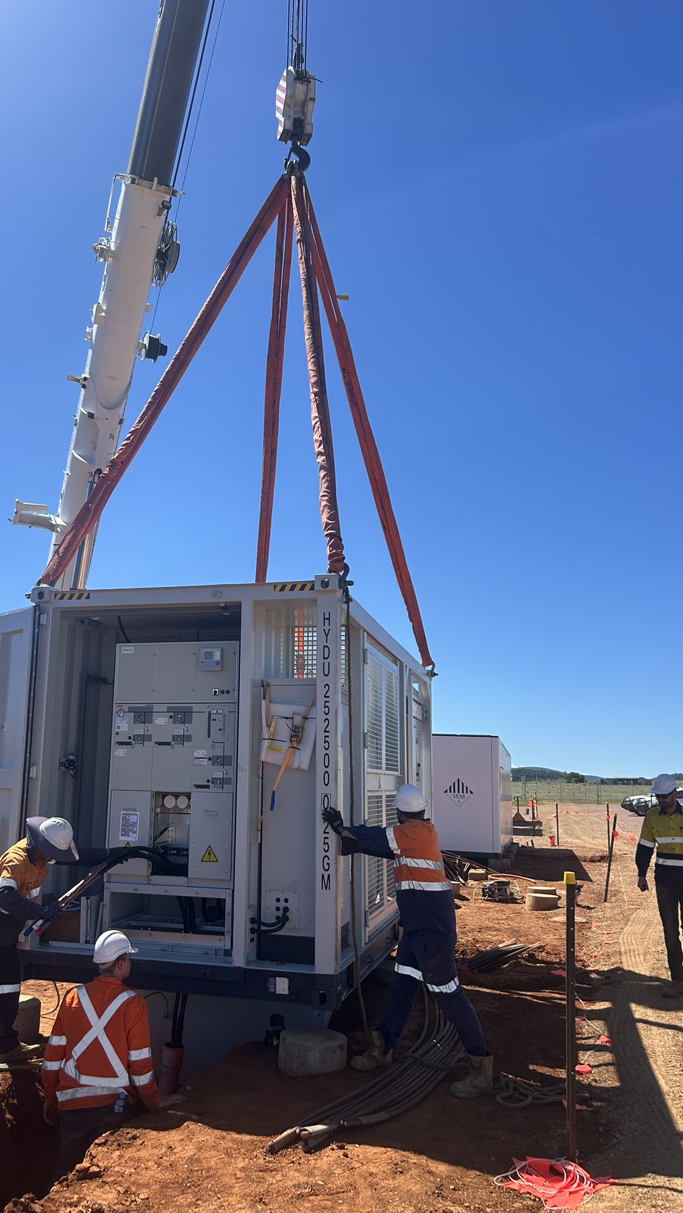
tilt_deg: +11.2
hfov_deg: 39.9
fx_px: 934
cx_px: 250
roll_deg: -1.1
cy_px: 593
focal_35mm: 29
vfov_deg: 66.1
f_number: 1.5
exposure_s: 1/4115
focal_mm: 5.7
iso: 50
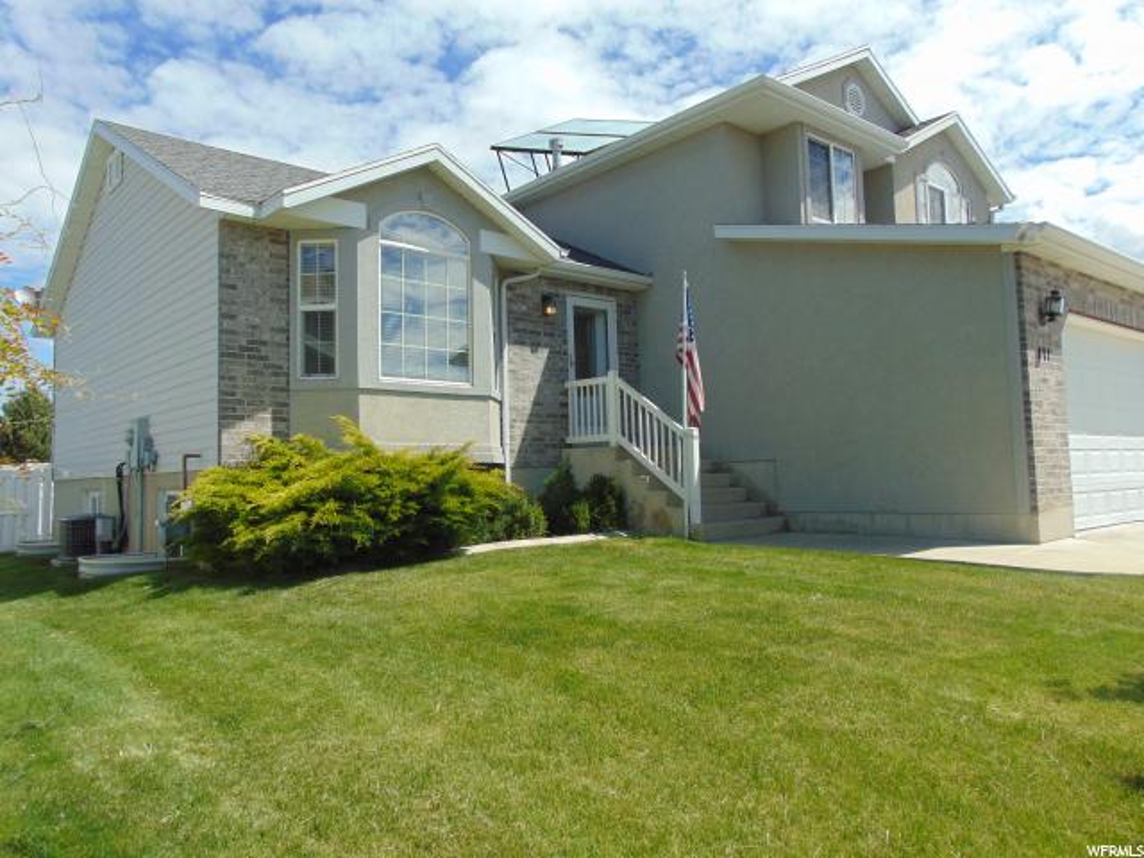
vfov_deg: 54.9
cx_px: 572
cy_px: 429
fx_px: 826
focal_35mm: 25
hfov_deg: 69.4
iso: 80
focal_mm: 4.5
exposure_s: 1/200
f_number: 7.7
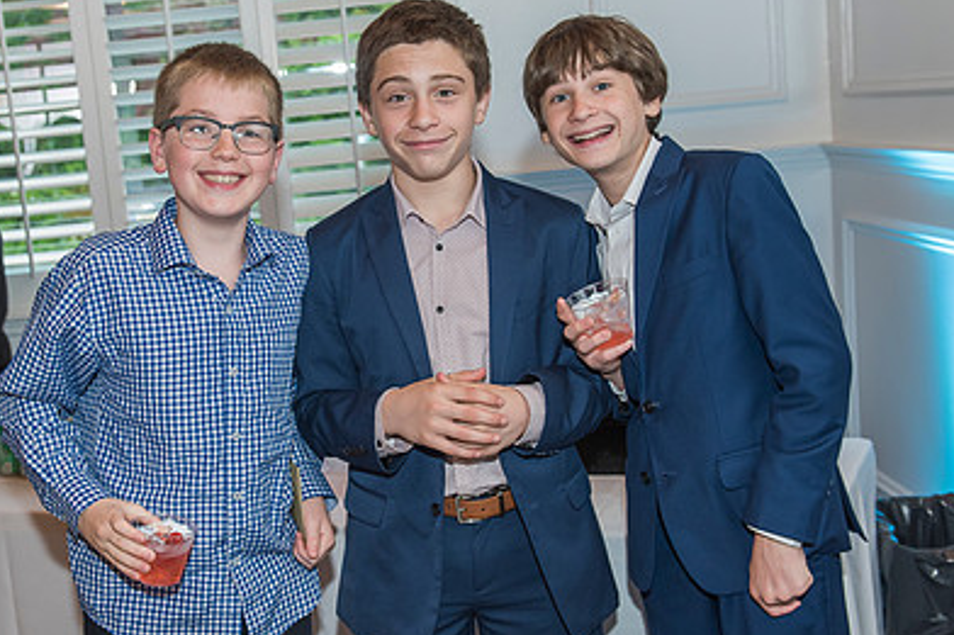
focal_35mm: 52
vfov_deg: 26.0
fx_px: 1377
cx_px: 347
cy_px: 313
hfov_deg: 37.9
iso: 800
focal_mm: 32
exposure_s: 1/125
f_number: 4
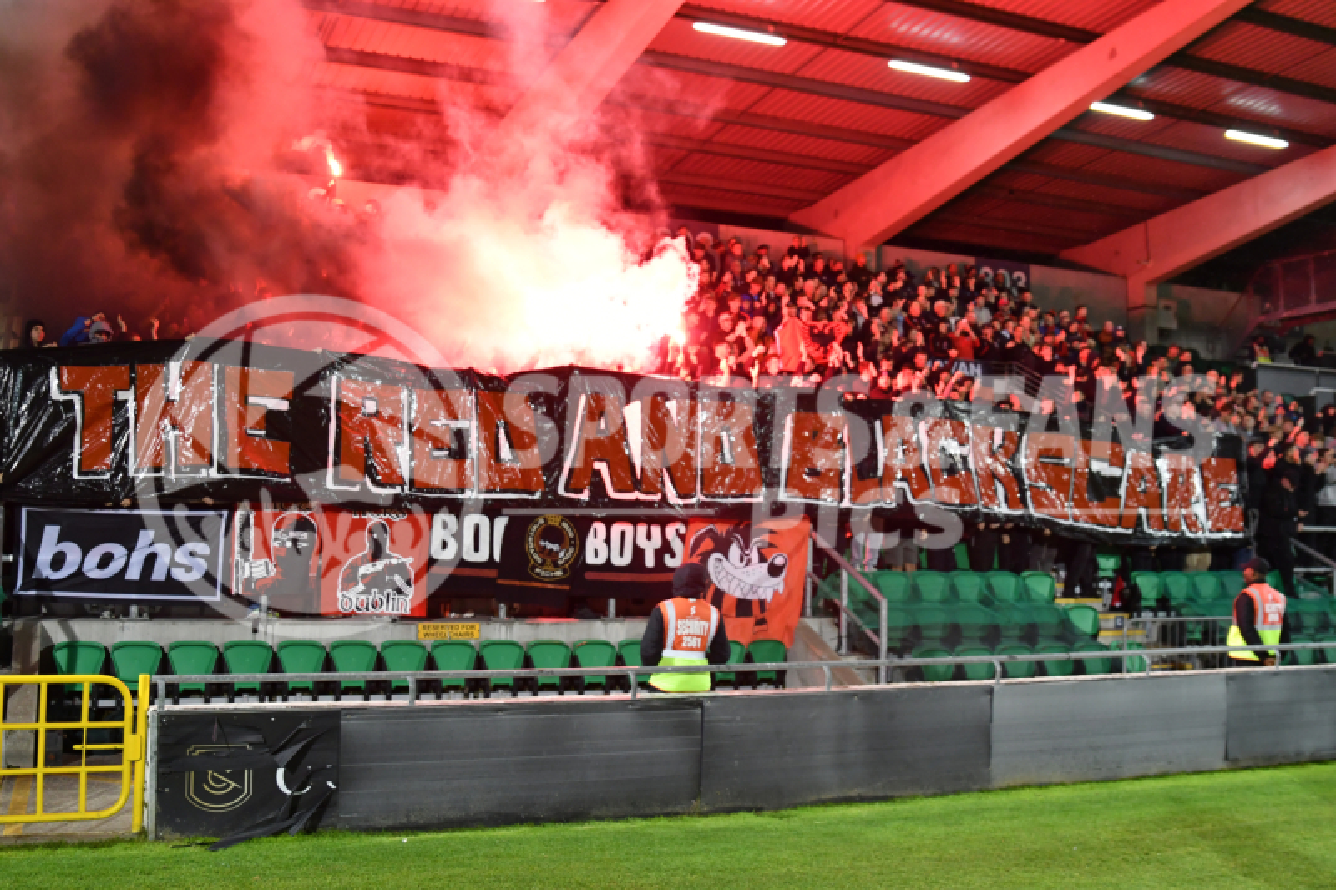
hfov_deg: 53.1
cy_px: 445
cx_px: 668
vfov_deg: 36.9
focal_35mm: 36
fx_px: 1336
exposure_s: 1/640
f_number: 2.8
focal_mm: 24
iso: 1250
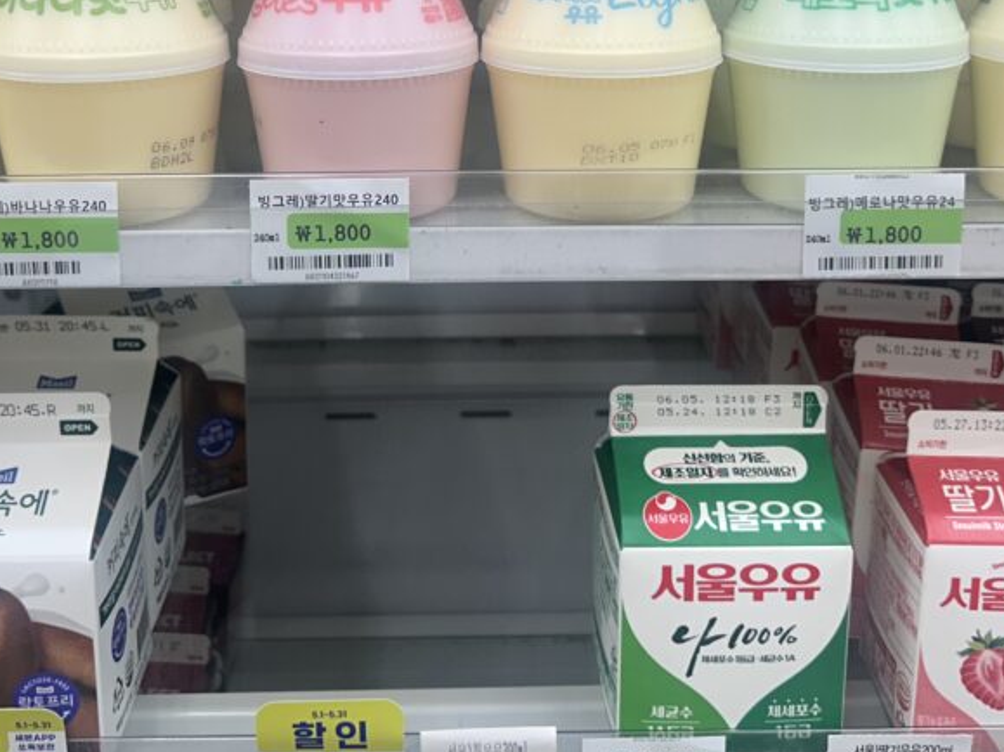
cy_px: 94
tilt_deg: -13.0
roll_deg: +0.8
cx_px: 472
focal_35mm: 46
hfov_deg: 41.2
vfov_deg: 30.3
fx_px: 1334
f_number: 1.5
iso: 64
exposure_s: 1/120
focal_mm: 5.7
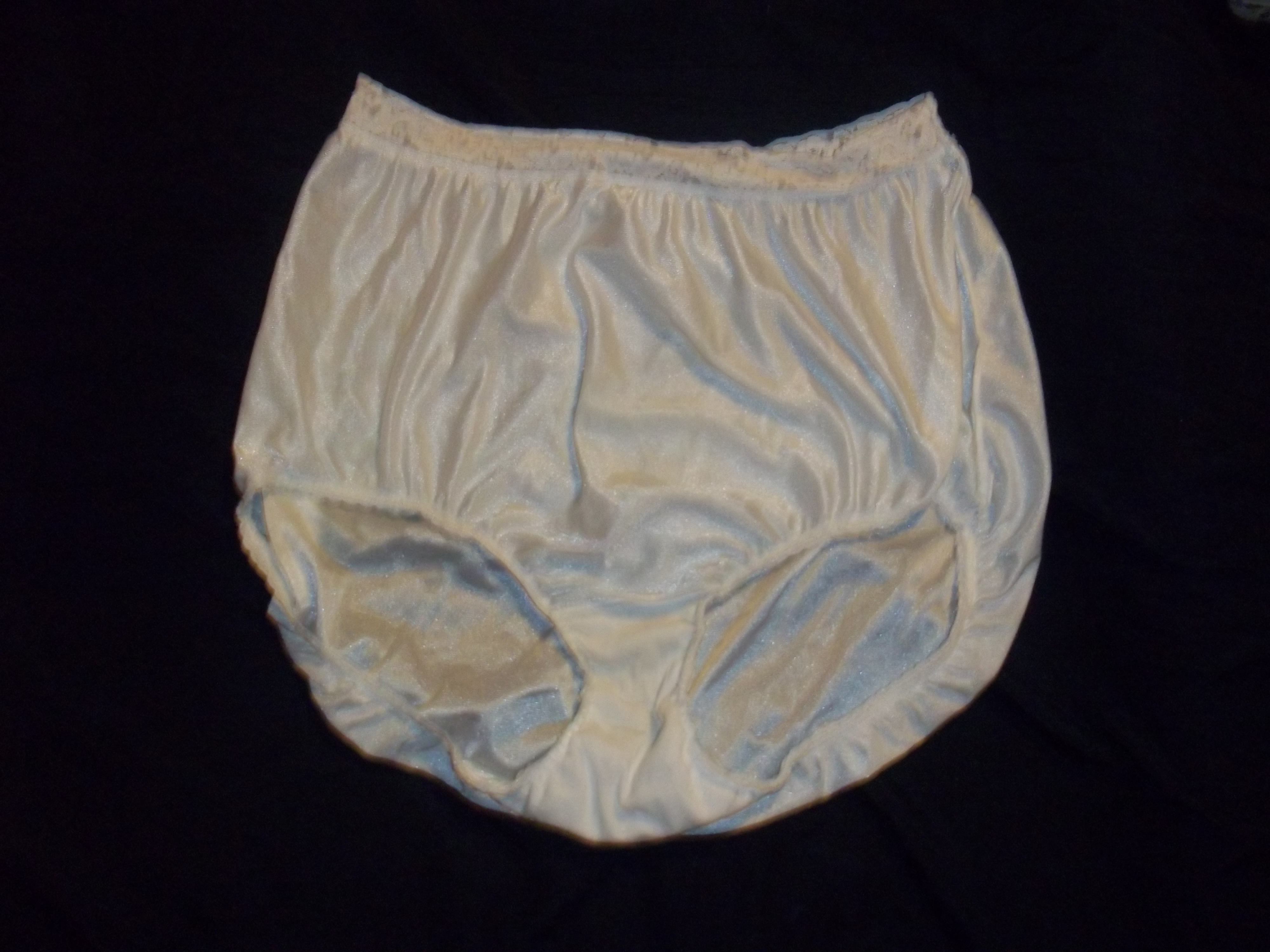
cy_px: 476
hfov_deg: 51.4
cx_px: 635
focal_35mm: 36
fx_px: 1321
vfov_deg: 39.7
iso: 320
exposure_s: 1/30
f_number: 3.1
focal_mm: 6.5
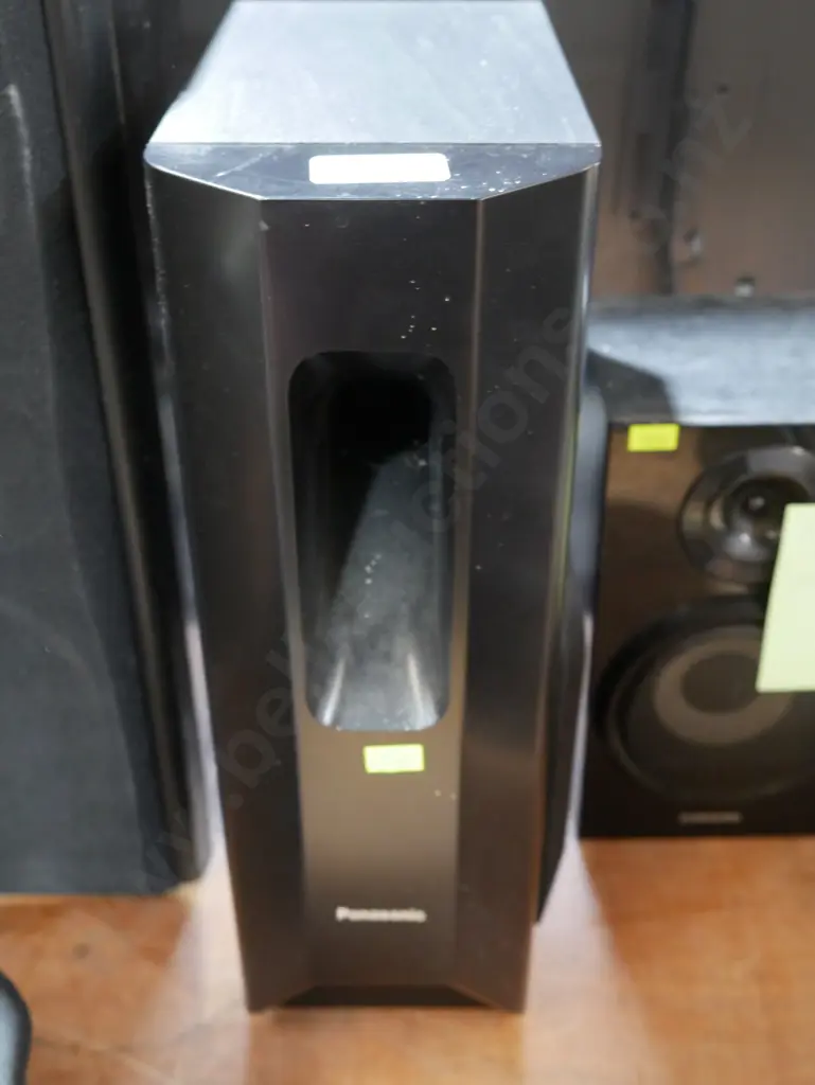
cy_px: 542
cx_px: 408
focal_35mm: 40
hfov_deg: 36.0
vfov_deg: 46.8
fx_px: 1255
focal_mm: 20
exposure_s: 1/30
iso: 3200
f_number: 4.4
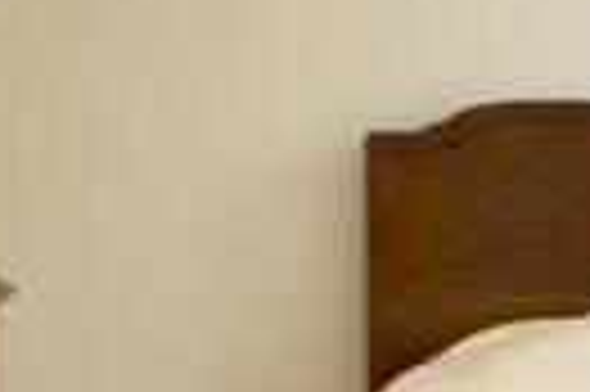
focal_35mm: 75
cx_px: 1126
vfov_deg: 18.1
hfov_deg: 18.9
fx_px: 1228
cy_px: 117
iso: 200
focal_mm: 10
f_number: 11
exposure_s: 1.6
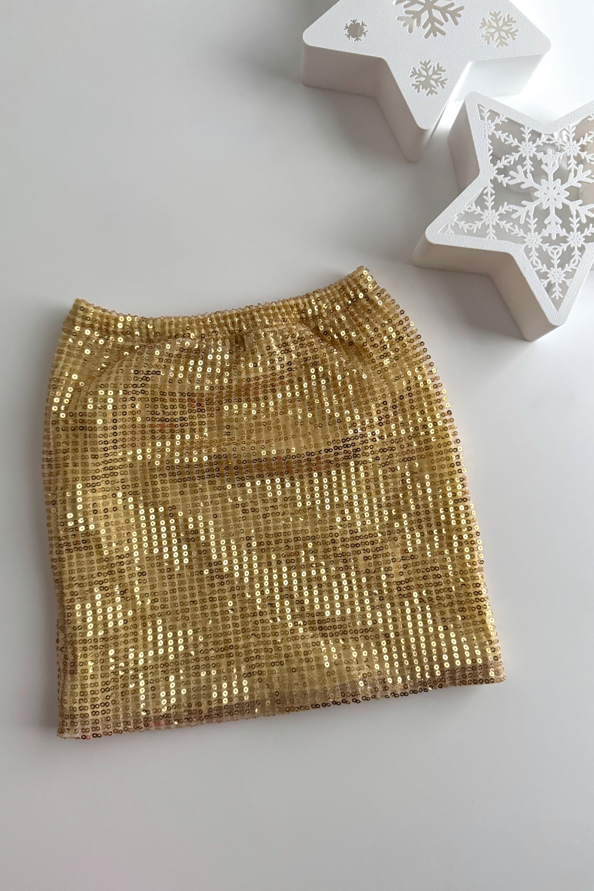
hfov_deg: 51.2
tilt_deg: -85.6
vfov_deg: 71.5
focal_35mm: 25
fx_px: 619
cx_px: 268
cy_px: 446
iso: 800
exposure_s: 1/48
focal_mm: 6.76
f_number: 1.78
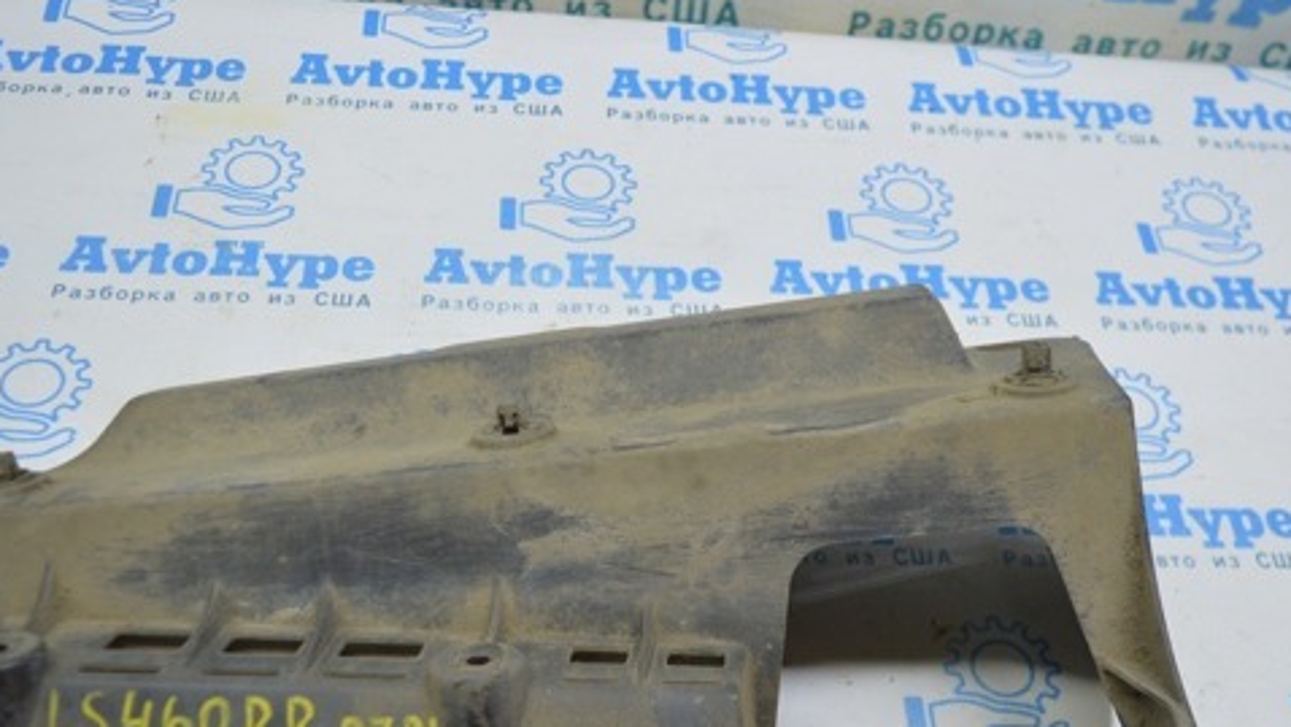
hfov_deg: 48.3
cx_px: 662
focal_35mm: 42
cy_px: 485
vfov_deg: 28.2
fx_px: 1438
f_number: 3.5
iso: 400
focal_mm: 20
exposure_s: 1/80
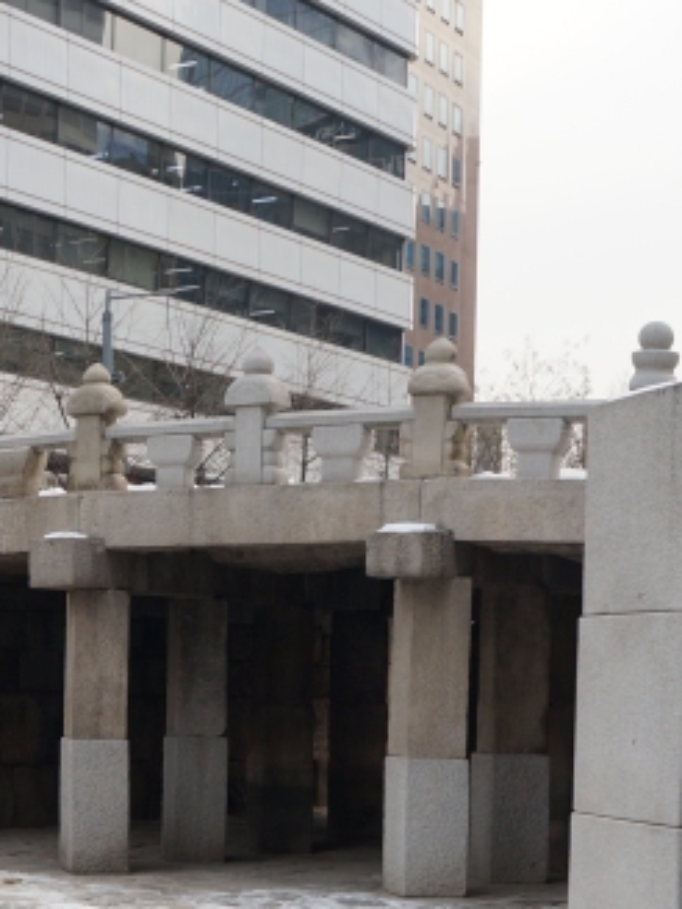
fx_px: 2075
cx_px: 114
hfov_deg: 18.5
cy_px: 754
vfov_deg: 24.2
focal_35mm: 79
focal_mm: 18
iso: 200
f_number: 5.6
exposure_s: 1/320
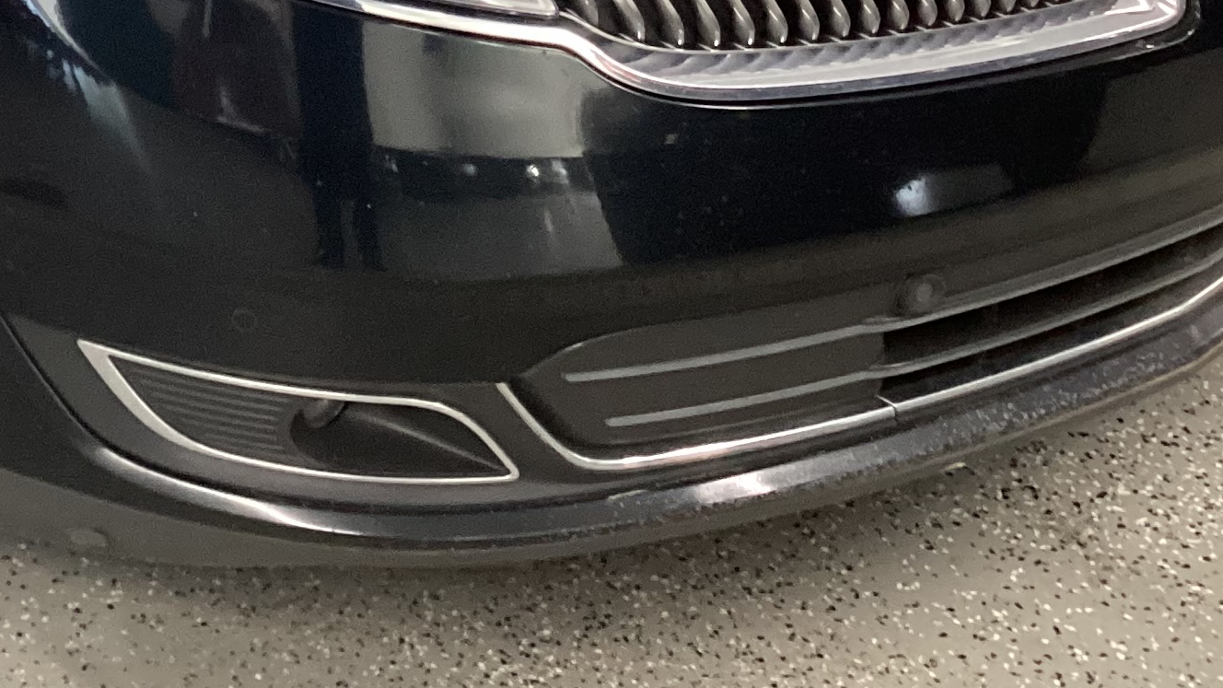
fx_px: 2692
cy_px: -387
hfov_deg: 25.0
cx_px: 167
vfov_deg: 13.6
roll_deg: +1.6
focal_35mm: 83
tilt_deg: -22.4
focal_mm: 3.3
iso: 320
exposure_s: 1/50
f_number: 2.4
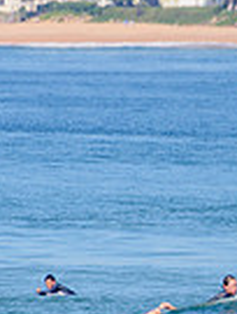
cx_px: 630
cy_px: 287
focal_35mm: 2060
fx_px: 18717
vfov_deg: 1.0
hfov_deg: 0.7
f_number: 5.6
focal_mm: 500
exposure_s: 1/2000
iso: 140
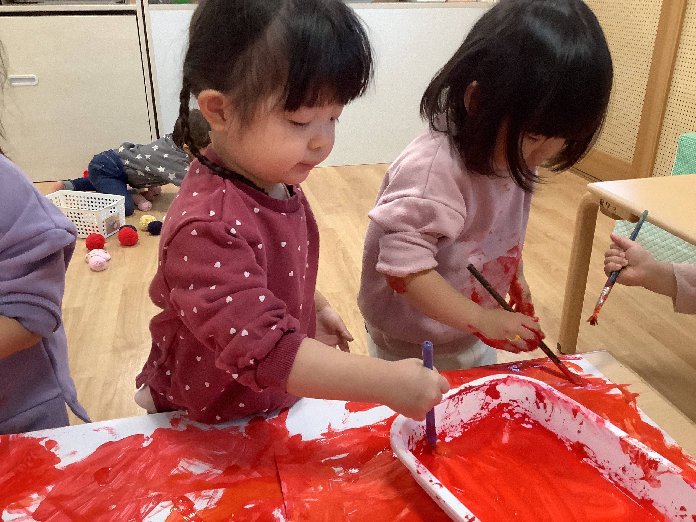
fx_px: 623
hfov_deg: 58.4
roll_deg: +0.3
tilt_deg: -25.4
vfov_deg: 45.4
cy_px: 261
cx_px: 348
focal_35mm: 31
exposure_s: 1/60
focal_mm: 3.3
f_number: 2.4
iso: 250
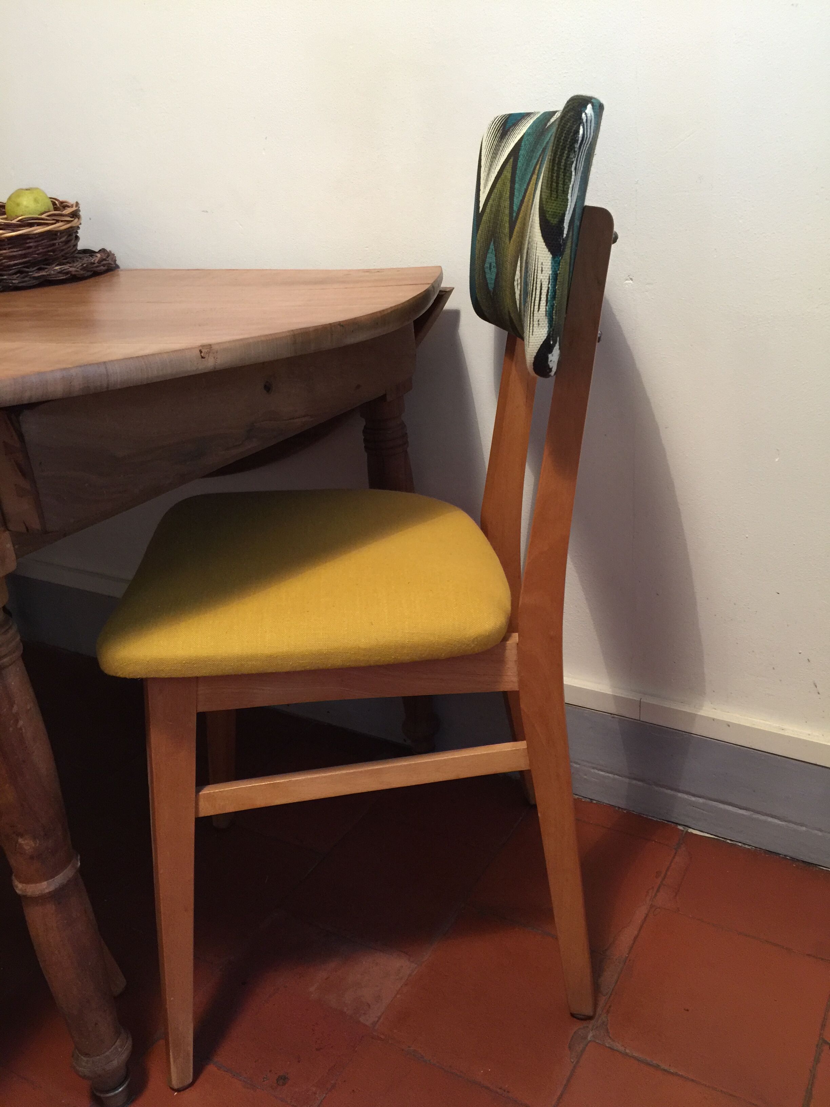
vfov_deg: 61.7
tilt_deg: -20.3
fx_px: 927
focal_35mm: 29
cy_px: 554
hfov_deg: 48.2
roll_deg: +4.6
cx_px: 415
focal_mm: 4.15
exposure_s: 1/10
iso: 125
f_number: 2.2
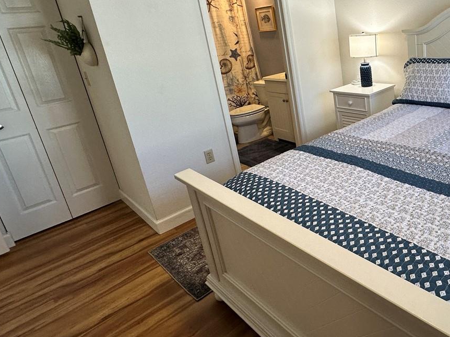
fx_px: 338
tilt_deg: -16.3
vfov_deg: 52.2
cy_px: 117
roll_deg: +5.2
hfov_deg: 61.7
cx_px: 360
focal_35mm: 26
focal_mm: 2.22
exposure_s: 1/120
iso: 160
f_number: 2.2
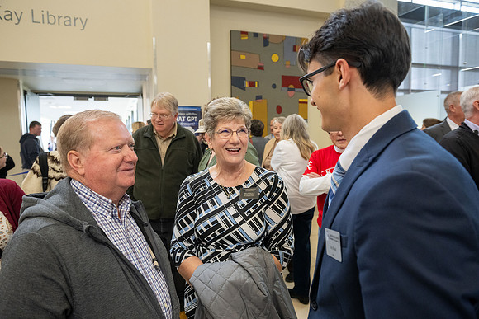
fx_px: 319
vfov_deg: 53.2
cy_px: 160
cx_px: 240
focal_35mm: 24
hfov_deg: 73.7
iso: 2500
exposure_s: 1/320
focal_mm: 24
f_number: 4
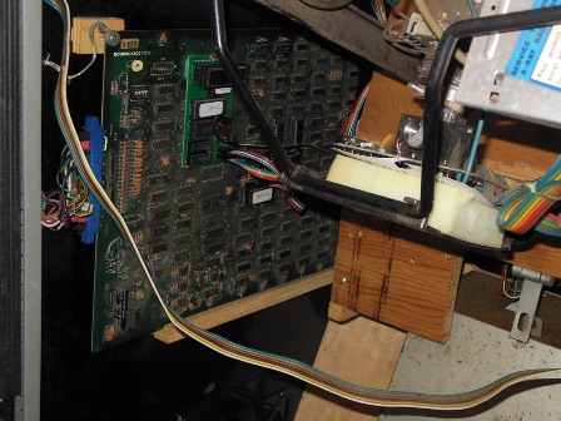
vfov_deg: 29.1
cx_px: 280
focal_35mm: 50
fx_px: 810
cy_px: 210
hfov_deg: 38.2
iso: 200
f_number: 4
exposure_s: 1/60
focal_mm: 8.9
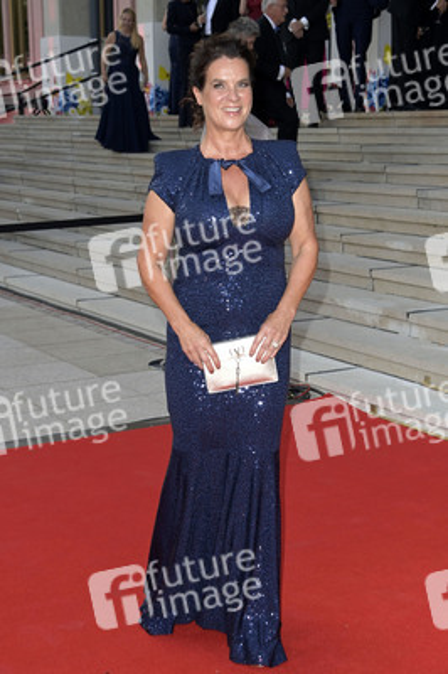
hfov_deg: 24.2
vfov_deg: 35.7
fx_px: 1047
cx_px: 224
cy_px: 337
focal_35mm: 56
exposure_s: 1/250
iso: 1000
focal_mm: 56
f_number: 5.6
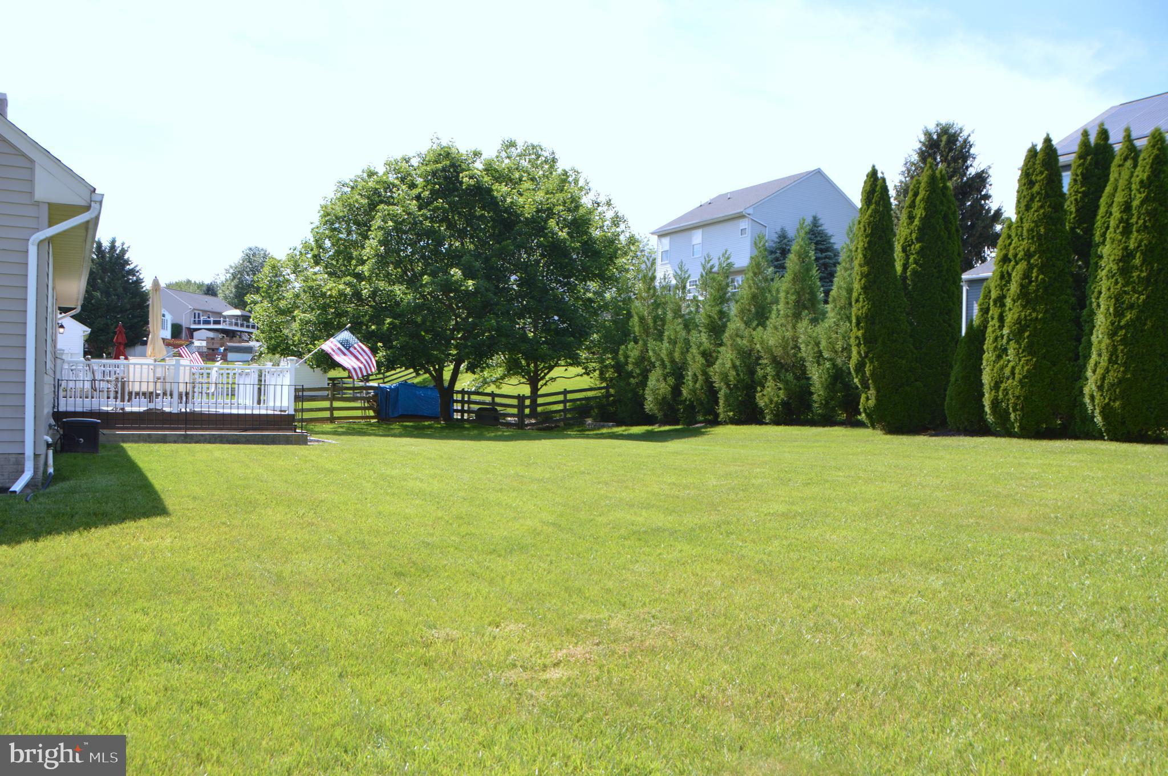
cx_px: 584
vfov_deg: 47.8
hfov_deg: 67.4
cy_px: 388
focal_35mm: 27
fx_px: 875
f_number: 5.6
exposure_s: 1/200
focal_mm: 18
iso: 100
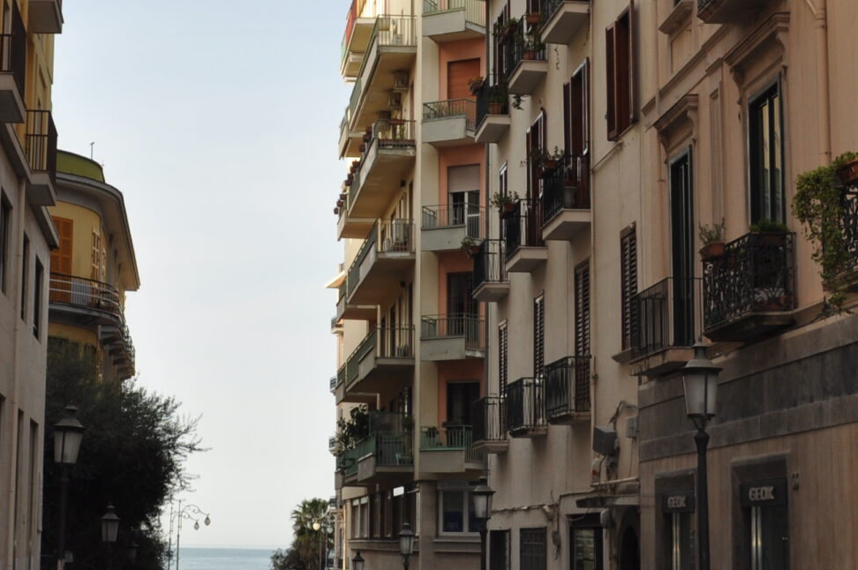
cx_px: 289
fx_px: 1881
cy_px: 234
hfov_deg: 25.6
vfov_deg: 17.2
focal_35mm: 79
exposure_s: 1/200
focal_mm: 20
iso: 200
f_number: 8
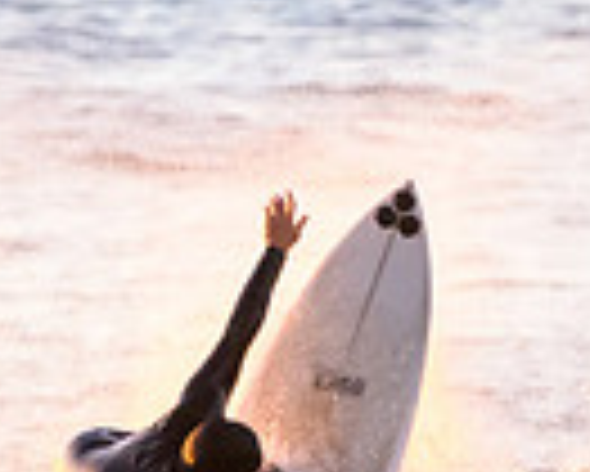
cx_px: 369
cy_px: 609
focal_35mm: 3114
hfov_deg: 0.6
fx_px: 54416
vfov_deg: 0.5
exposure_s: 1/1600
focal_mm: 500
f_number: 5.6
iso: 2800
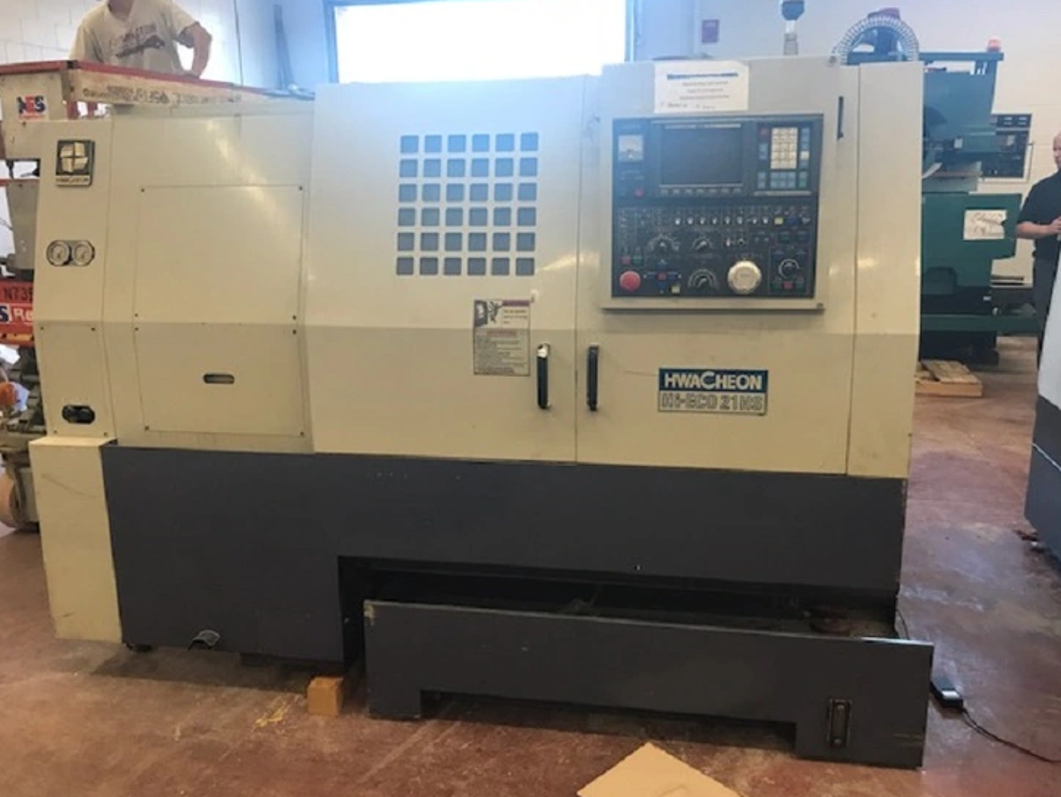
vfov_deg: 48.3
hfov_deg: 61.6
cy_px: 405
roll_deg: +0.3
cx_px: 544
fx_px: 889
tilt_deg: -14.6
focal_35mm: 29
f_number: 1.8
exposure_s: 1/30
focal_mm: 3.99
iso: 25
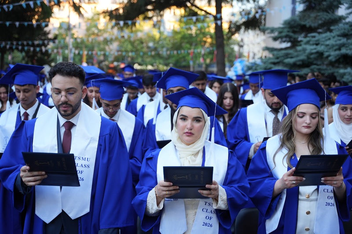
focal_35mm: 45
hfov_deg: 43.3
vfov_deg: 29.6
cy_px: 117
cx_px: 176
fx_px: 444
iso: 320
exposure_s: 1/200
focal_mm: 45.4
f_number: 2.8
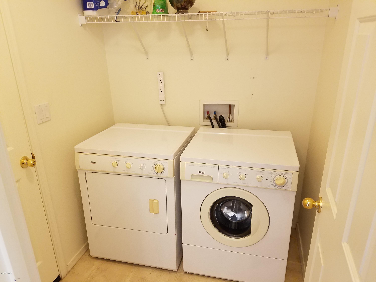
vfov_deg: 53.1
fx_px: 282
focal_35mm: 26
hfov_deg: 67.3
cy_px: 141
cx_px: 188
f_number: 1.7
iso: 125
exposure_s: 1/24
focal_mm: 4.2
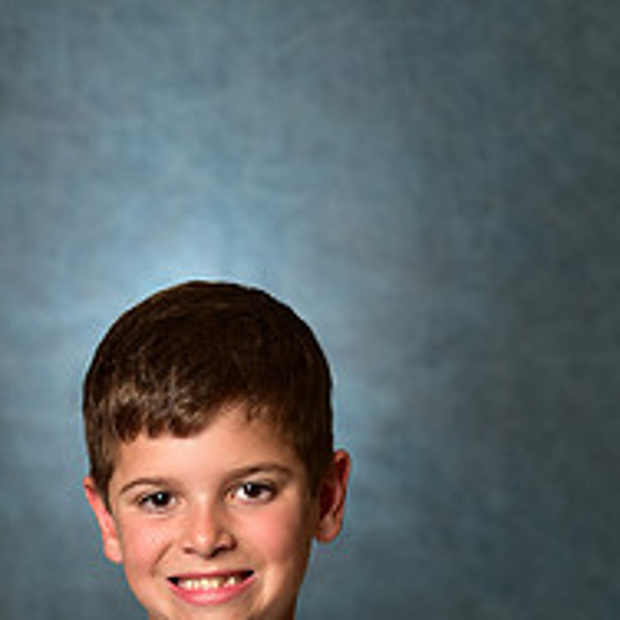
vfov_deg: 6.3
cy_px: 881
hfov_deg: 6.4
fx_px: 5573
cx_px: 200
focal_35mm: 275
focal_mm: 105
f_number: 4.5
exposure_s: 1/160
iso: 250
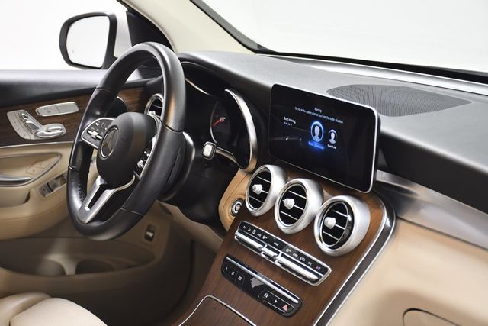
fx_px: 908
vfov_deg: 20.3
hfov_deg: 30.1
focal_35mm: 67
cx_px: 244
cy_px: 163
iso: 1250
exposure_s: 1/125
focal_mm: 45
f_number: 4.5
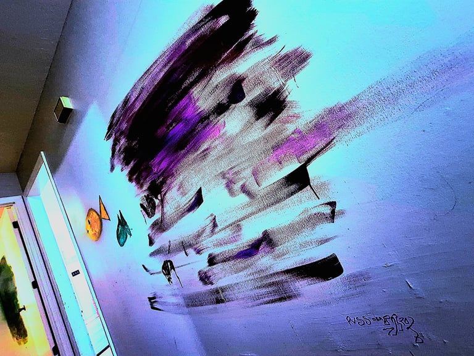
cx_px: 237
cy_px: 178
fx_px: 178
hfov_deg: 106.2
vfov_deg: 89.9
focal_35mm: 13
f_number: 2.2
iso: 1250
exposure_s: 1/60.2
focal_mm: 1.74
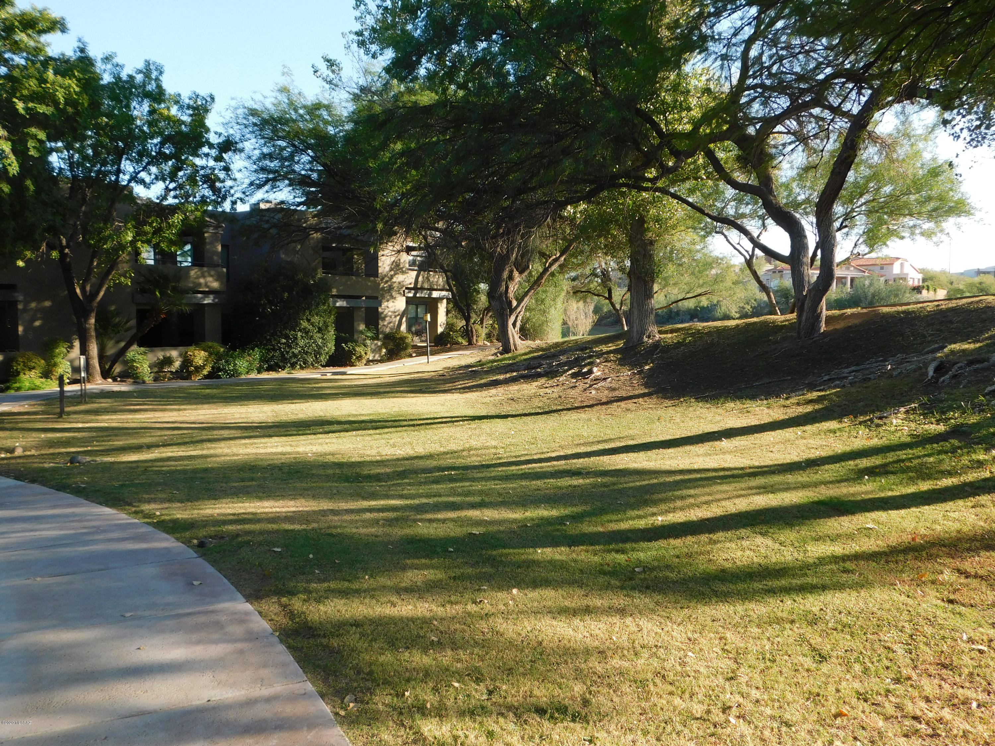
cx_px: 498
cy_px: 373
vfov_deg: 46.8
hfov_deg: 60.0
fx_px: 862
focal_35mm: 30
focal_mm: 5.3
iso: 125
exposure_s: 1/400
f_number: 3.2
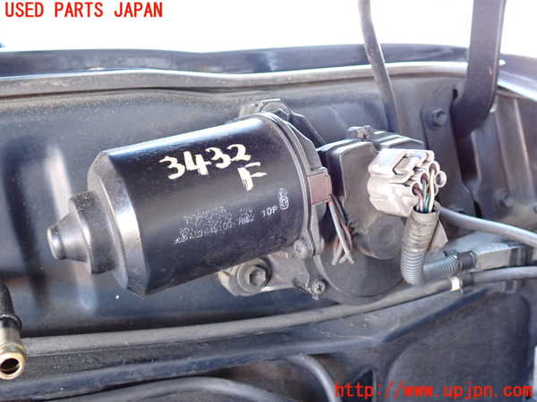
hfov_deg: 51.4
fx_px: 558
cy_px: 201
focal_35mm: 36
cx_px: 268
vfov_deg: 39.7
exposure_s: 1/40
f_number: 2.5
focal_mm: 6.37
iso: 640
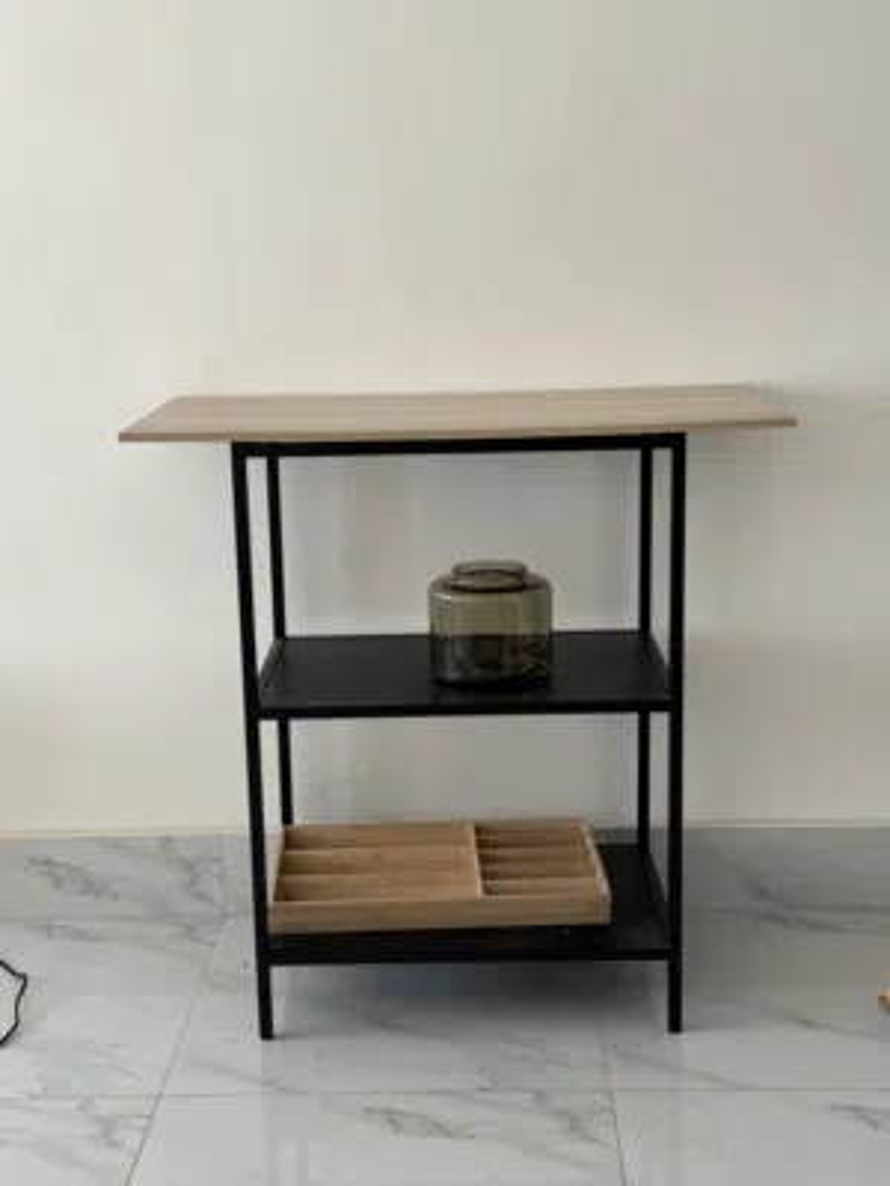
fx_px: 1645
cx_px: 445
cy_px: 593
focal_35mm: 48
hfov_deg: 30.3
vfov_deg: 39.7
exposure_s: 1/60
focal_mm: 6.76
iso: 160
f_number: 1.78
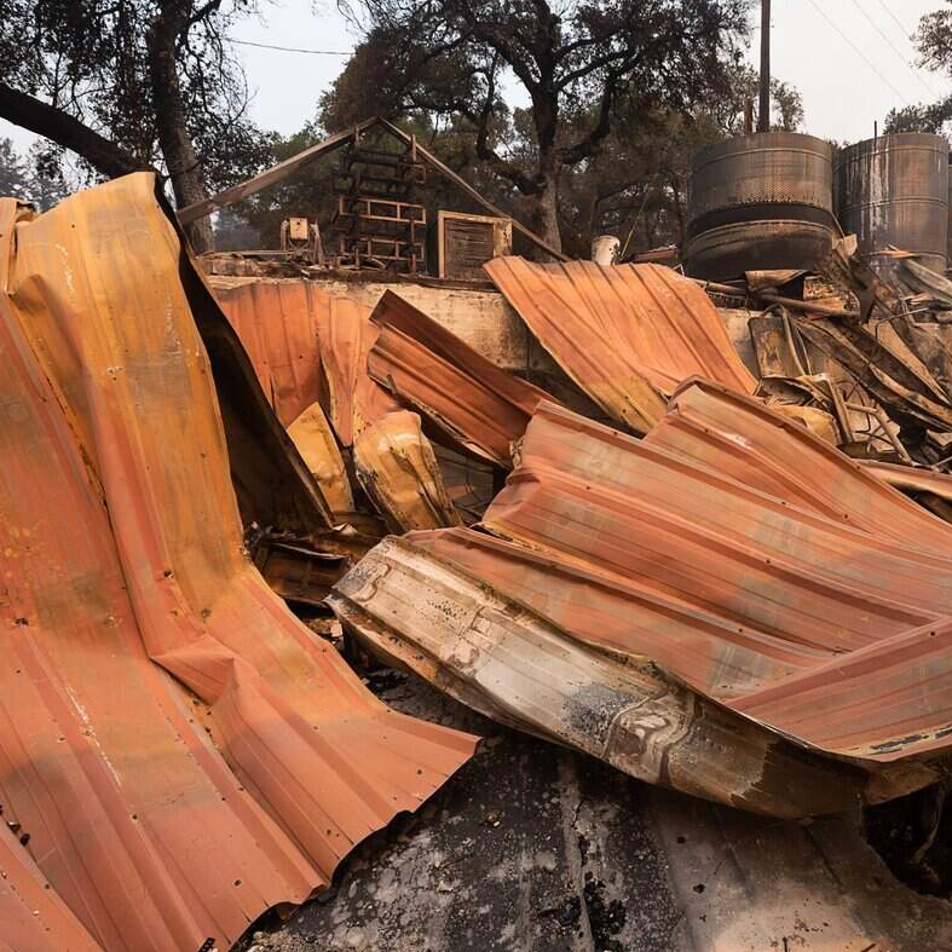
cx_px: 581
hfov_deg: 68.8
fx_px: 685
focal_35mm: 22
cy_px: 472
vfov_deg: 69.6
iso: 200
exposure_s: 1/125
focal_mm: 17
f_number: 13
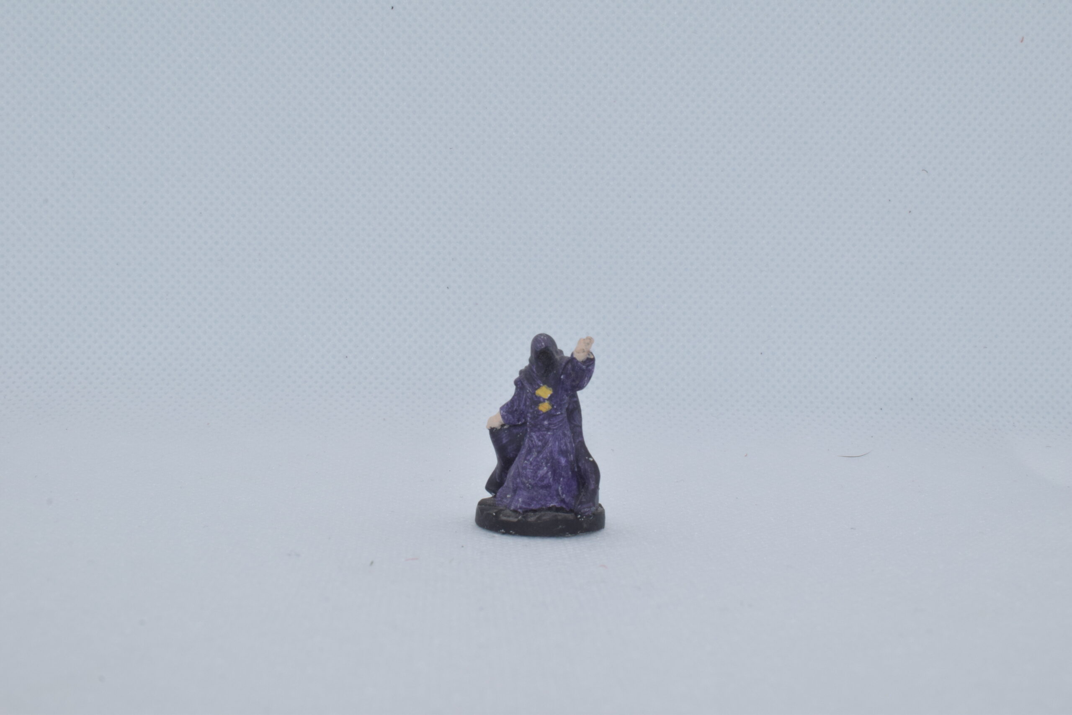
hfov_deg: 36.9
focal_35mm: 54
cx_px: 536
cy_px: 358
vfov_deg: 25.1
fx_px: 1608
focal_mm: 36
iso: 800
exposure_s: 1/125
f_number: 25
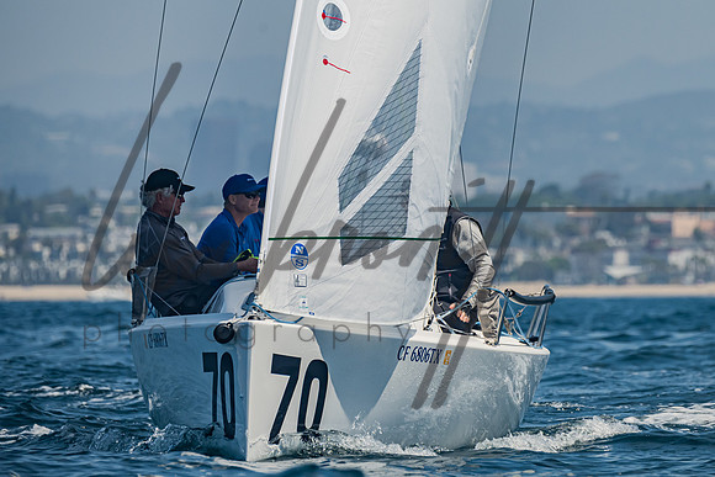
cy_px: 151
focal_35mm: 429
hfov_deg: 4.8
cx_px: 446
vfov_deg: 3.2
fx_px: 8520
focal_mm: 310
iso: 400
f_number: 6.3
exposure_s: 1/2500
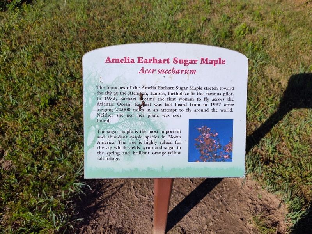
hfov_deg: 73.9
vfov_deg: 58.9
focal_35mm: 23
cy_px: 117
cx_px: 156
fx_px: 207
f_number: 1.8
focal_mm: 5.56
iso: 100
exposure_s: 1/2605
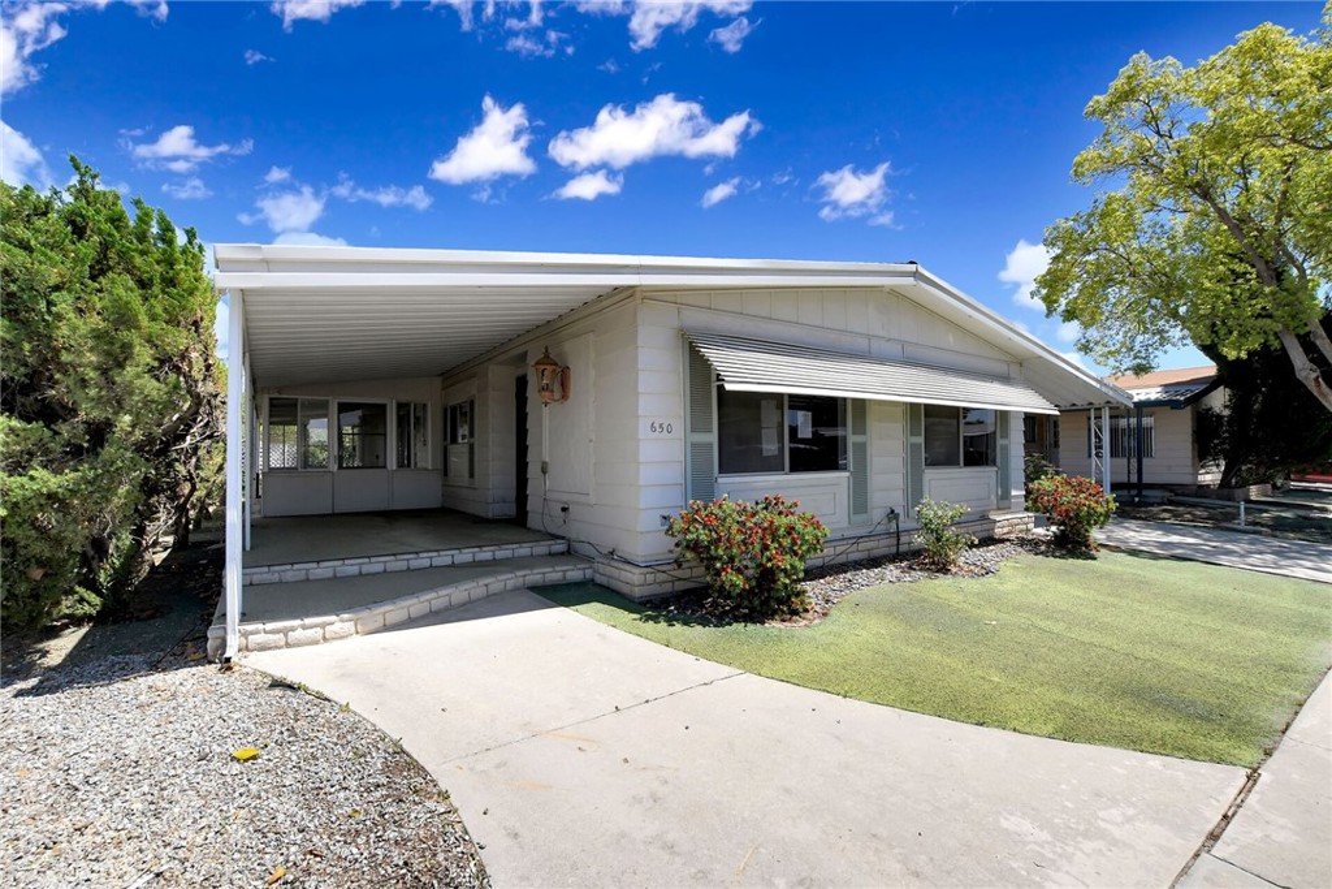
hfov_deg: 100.4
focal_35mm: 15
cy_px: 444
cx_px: 666
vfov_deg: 77.3
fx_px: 555
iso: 800
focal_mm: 10
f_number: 13
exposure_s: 1/640
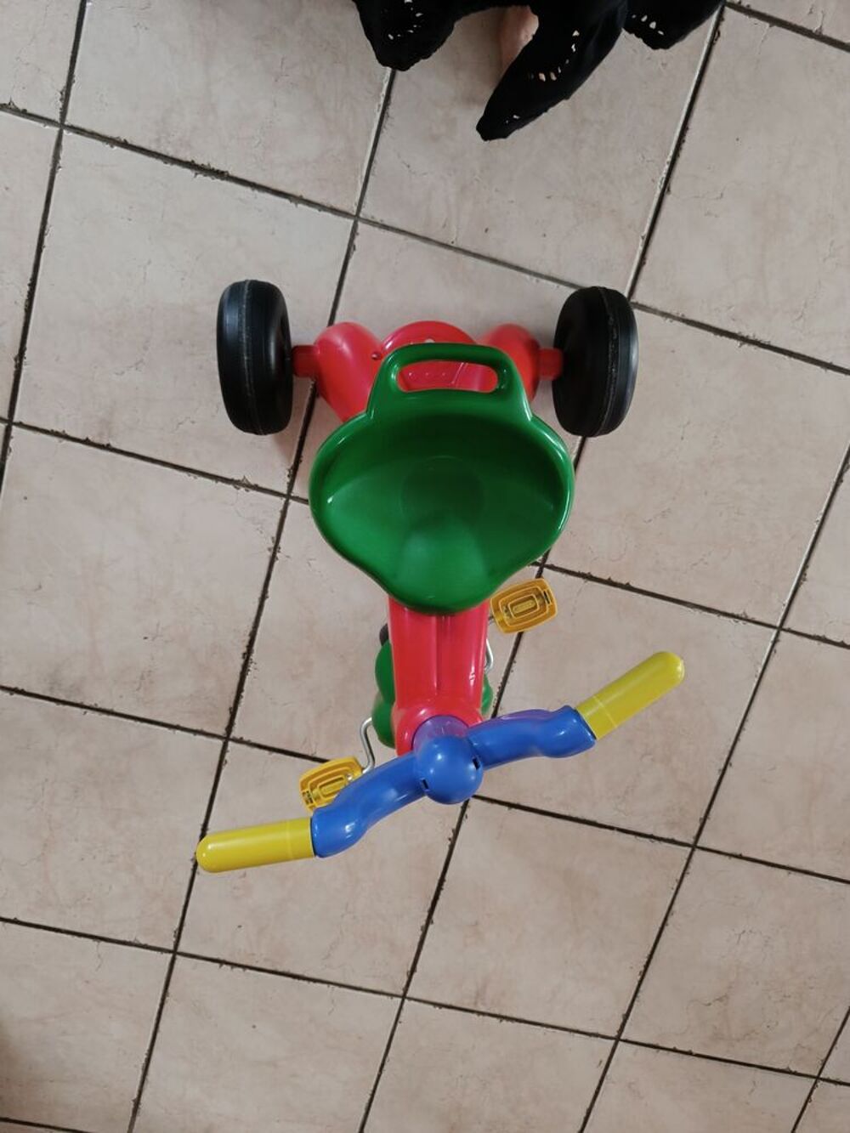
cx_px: 425
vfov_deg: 71.6
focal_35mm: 24
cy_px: 566
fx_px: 786
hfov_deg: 56.8
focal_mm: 6.14
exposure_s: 1/20
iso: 1606
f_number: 1.65
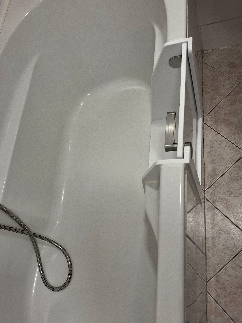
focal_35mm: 27
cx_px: 118
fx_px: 252
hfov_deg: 51.3
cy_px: 169
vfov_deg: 65.3
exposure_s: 1/100
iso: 64
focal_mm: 4.69
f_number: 1.8
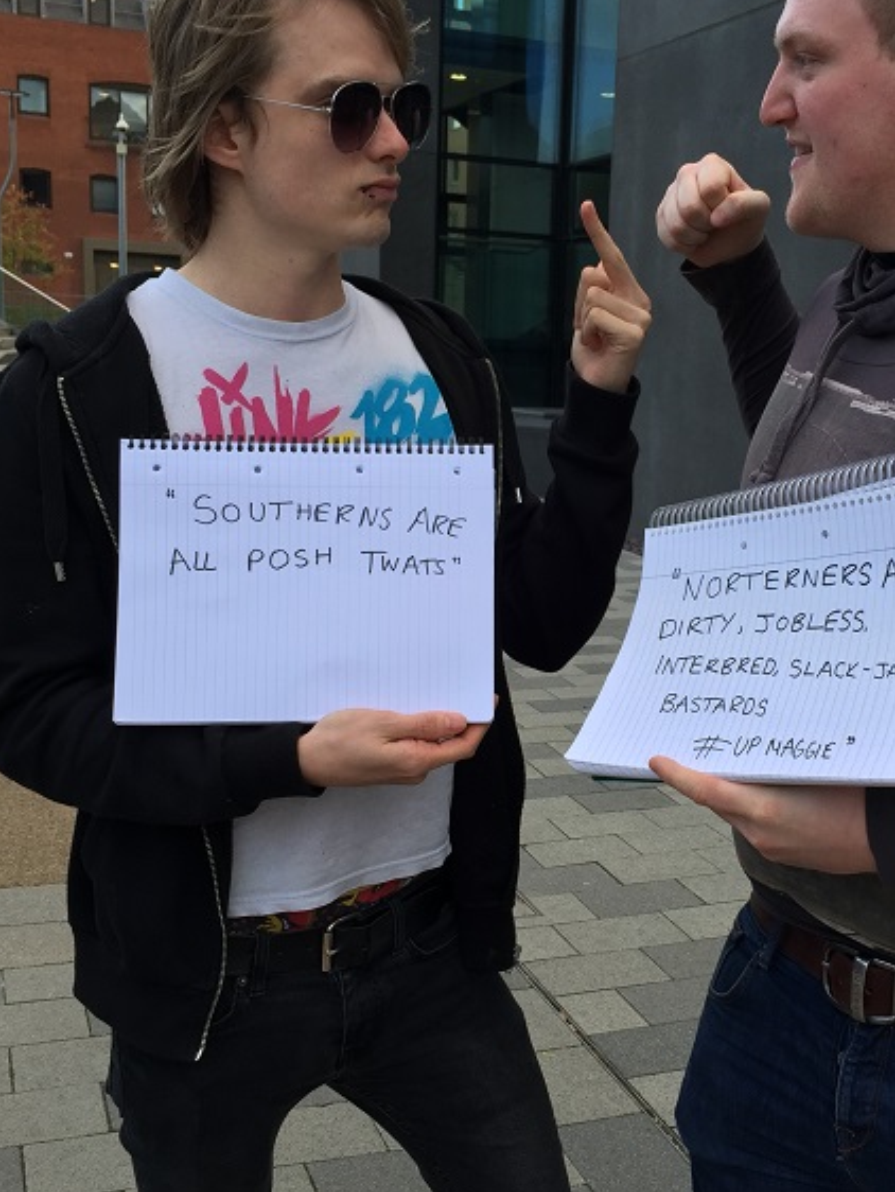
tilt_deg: -8.5
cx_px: 594
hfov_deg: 32.6
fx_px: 1516
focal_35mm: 44
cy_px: 631
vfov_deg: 42.9
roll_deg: -2.4
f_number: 2.2
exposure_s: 1/121
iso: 32
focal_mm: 4.15
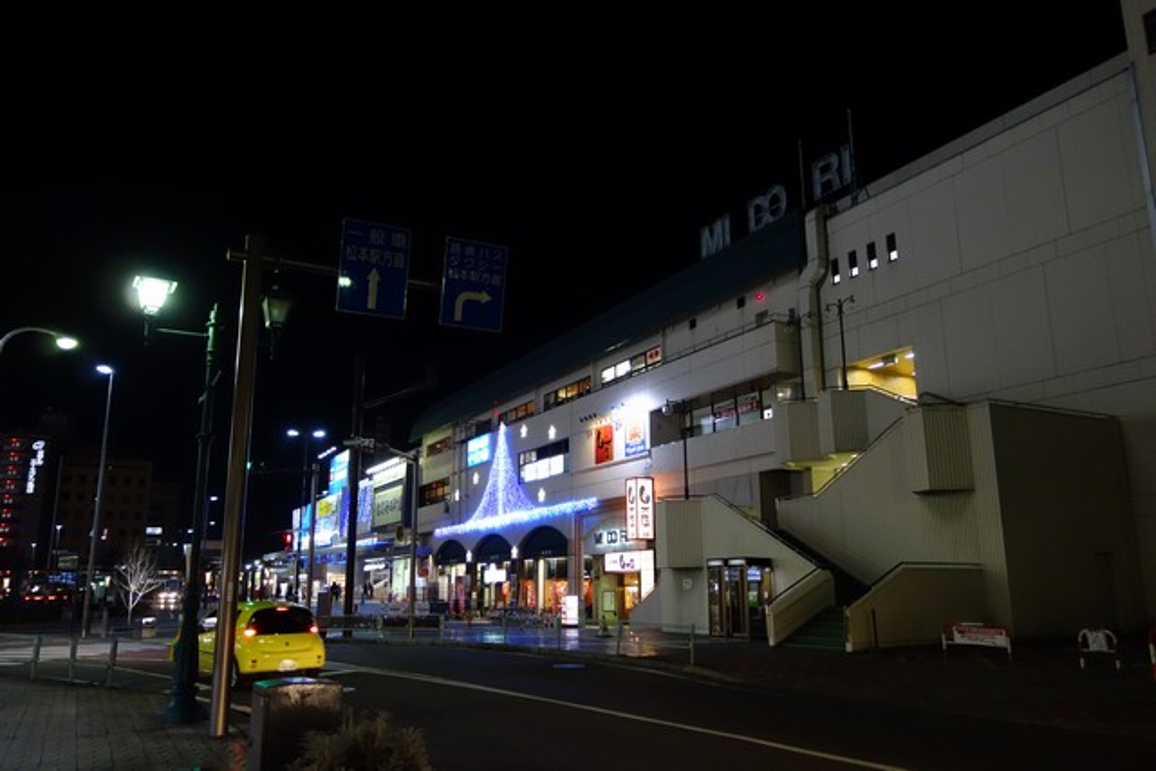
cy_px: 386
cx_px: 578
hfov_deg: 65.5
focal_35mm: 28
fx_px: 899
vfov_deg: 46.4
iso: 800
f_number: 1.8
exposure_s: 1/60
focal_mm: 10.4
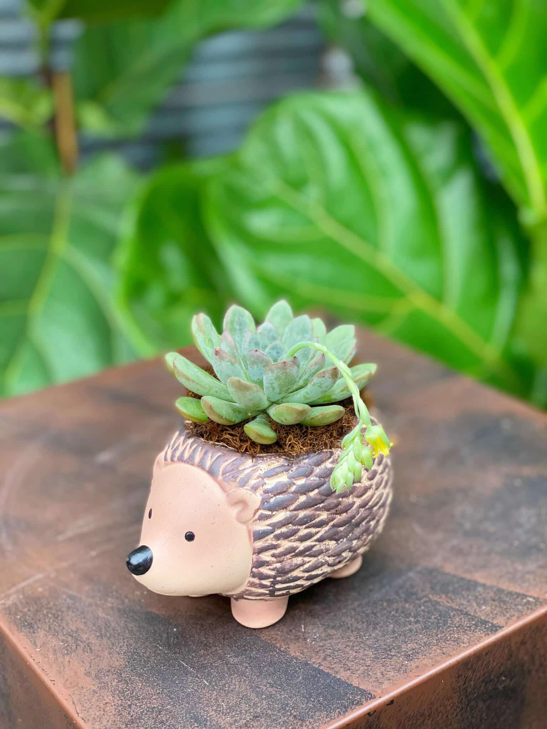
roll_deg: -1.2
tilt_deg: -24.3
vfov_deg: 36.8
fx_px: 1096
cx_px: 274
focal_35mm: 52
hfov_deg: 28.0
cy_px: 364
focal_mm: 6
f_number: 2
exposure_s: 1/120
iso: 125
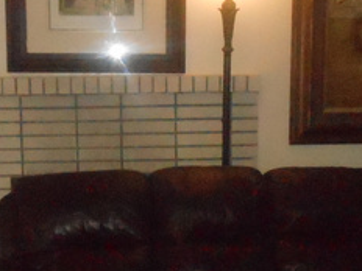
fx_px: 722
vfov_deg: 21.3
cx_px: 158
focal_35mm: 69
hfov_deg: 28.1
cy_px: 139
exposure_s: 1/25
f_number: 10.2
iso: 1600
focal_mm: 4.5
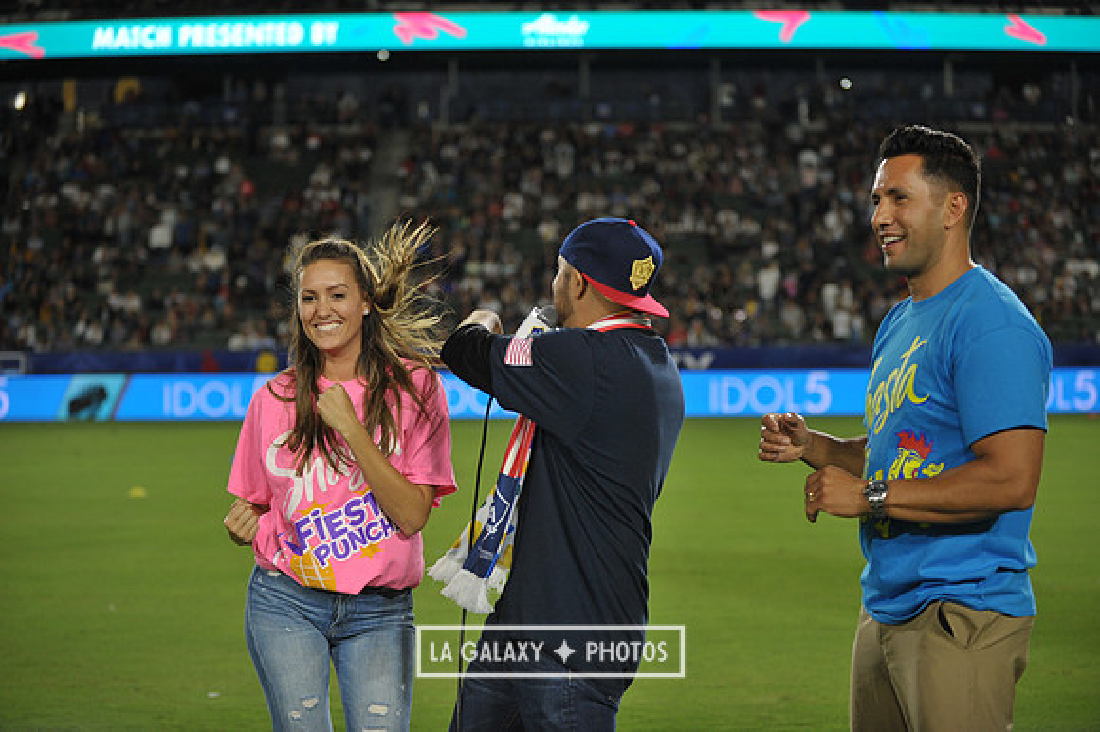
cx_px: 550
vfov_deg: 19.4
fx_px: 2138
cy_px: 366
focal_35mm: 70
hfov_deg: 28.9
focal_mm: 70
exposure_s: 1/1000
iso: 1250
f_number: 2.8
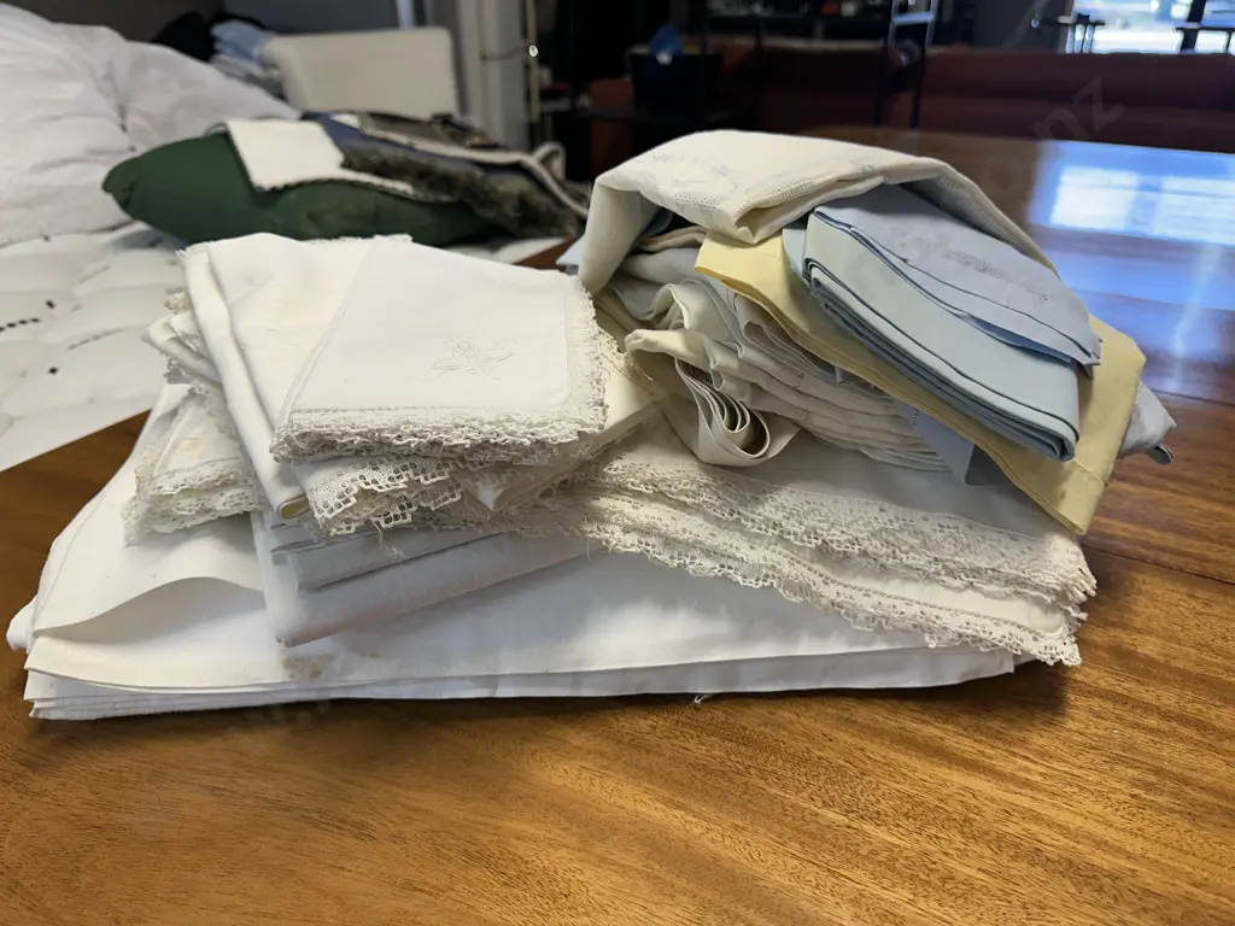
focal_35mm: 24
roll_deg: +1.1
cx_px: 618
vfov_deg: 56.8
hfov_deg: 71.6
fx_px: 856
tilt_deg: -27.5
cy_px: 463
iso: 100
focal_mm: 6.86
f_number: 1.78
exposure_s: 1/100
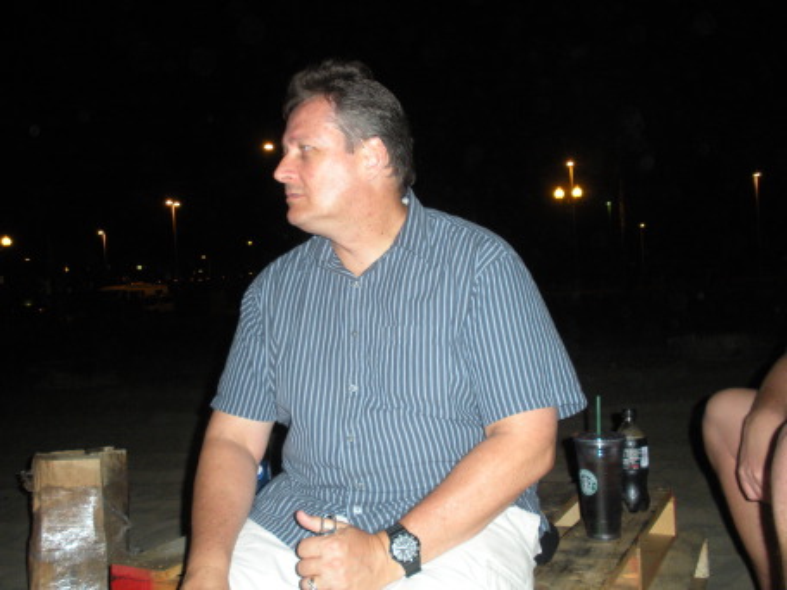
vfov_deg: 39.7
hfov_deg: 51.4
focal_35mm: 36
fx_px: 818
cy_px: 295
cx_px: 394
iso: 241
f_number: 3.5
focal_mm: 6.3
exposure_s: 1/60
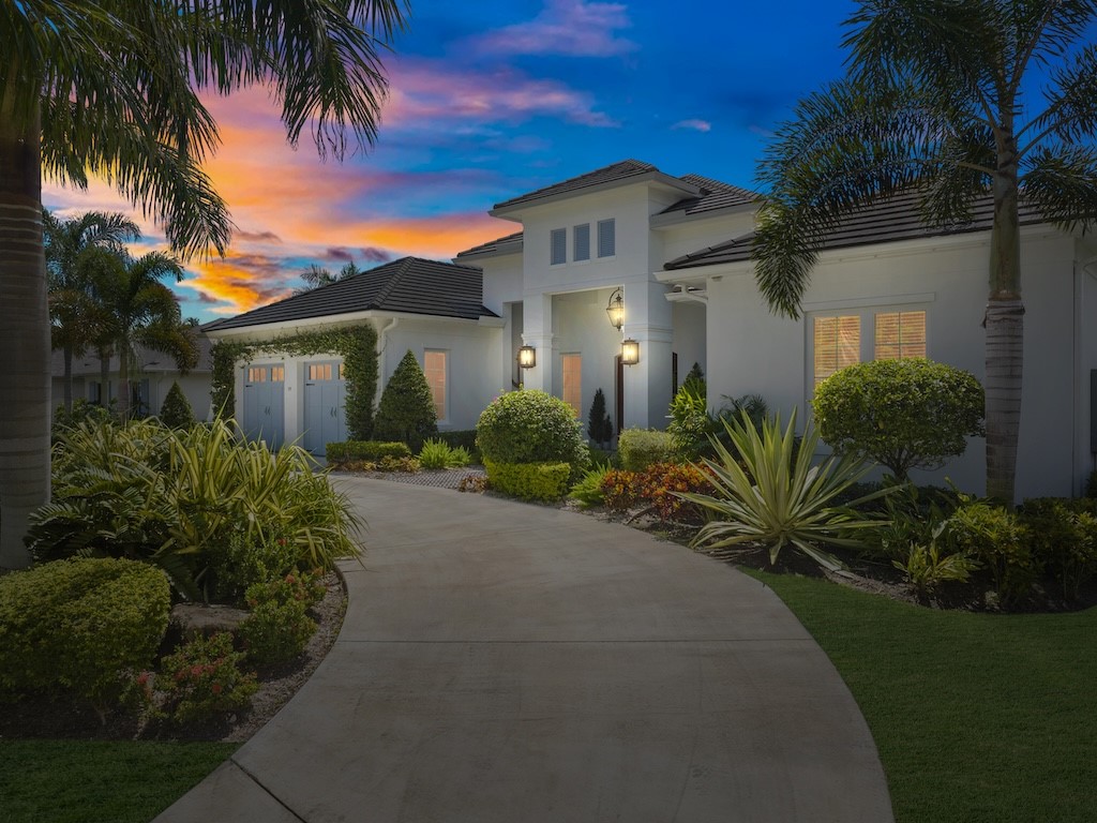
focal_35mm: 24
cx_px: 548
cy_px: 412
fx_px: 761
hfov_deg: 71.6
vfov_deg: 56.8
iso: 100
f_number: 5
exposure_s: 1/50
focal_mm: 12.29
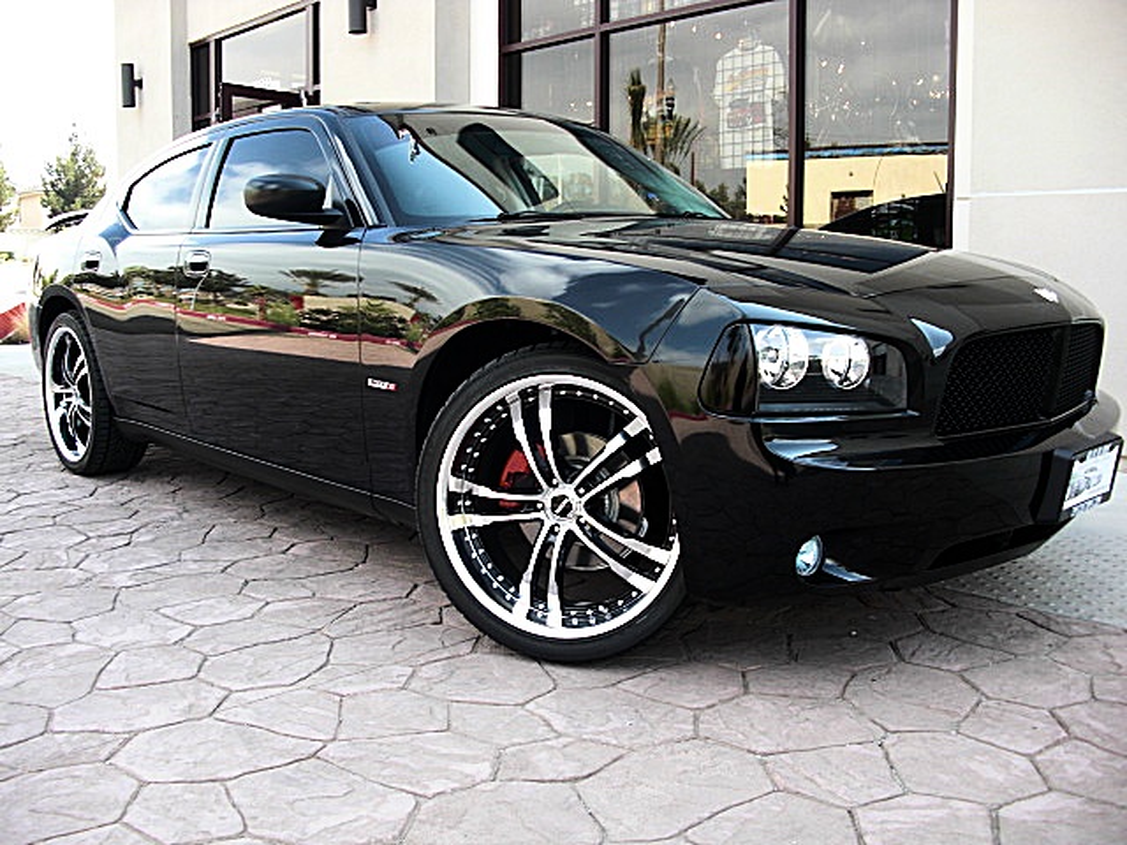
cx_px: 564
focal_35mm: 36
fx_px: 1172
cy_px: 422
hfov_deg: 51.4
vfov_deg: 39.7
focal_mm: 6.3
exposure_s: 1/125
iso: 50
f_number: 2.8
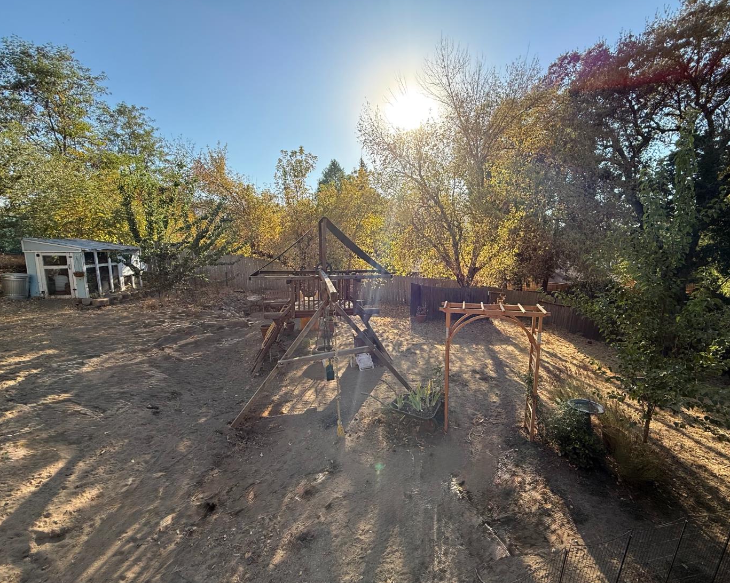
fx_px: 324
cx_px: 397
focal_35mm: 15
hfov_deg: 96.6
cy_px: 292
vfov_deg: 84.0
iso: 64
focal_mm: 2.22
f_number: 2.2
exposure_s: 1/709
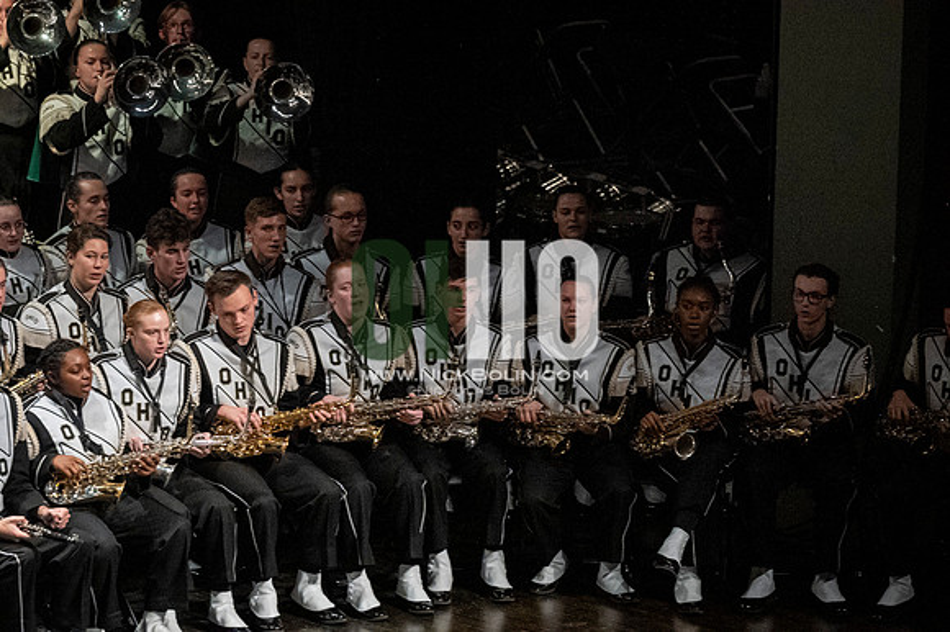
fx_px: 6910
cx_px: 475
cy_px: 316
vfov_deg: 5.2
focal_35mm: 262
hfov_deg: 7.9
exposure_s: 1/500
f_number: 4
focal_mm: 175
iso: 5000
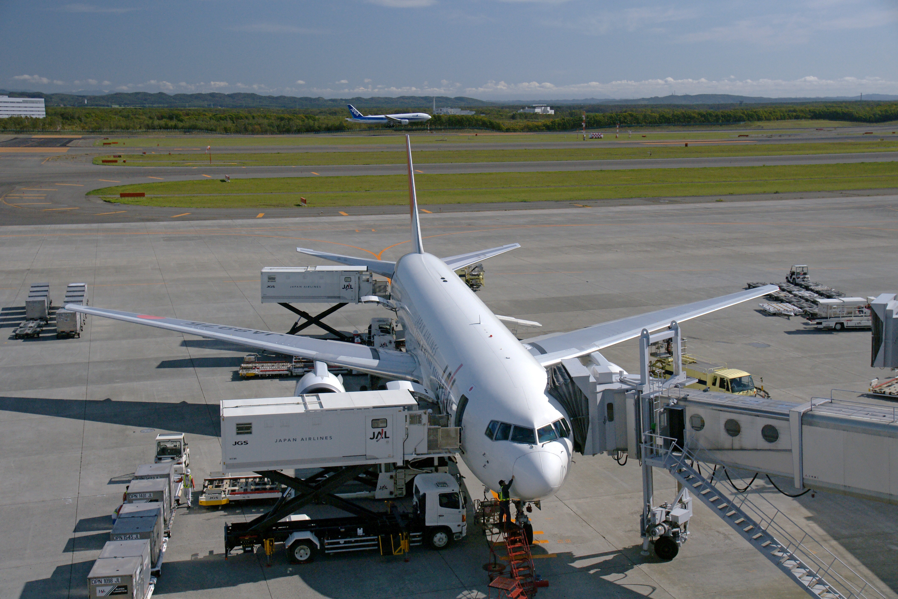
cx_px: 449
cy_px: 300
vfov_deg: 31.9
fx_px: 1048
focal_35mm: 42
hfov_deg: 46.4
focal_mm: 28
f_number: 7.1
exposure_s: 1/1600
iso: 200
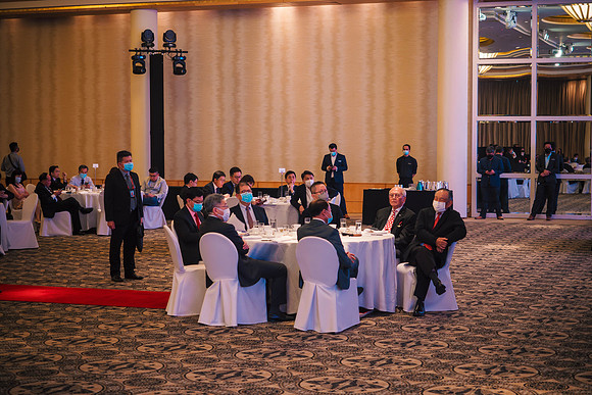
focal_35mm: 69
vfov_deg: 19.8
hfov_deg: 29.4
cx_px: 296
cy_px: 198
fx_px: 1129
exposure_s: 1/40
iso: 640
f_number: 2.8
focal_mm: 32
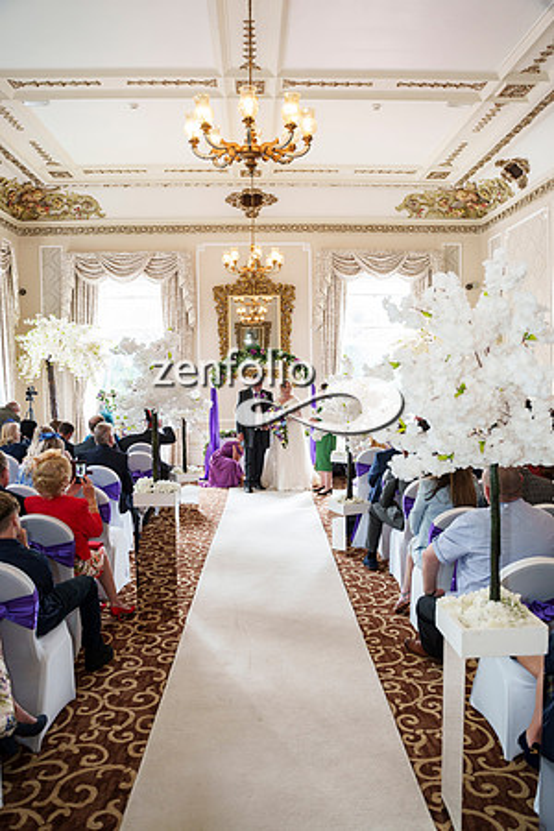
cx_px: 277
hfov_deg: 46.4
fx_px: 646
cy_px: 416
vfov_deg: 65.5
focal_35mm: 28
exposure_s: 1/250
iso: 1600
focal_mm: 28
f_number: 3.5
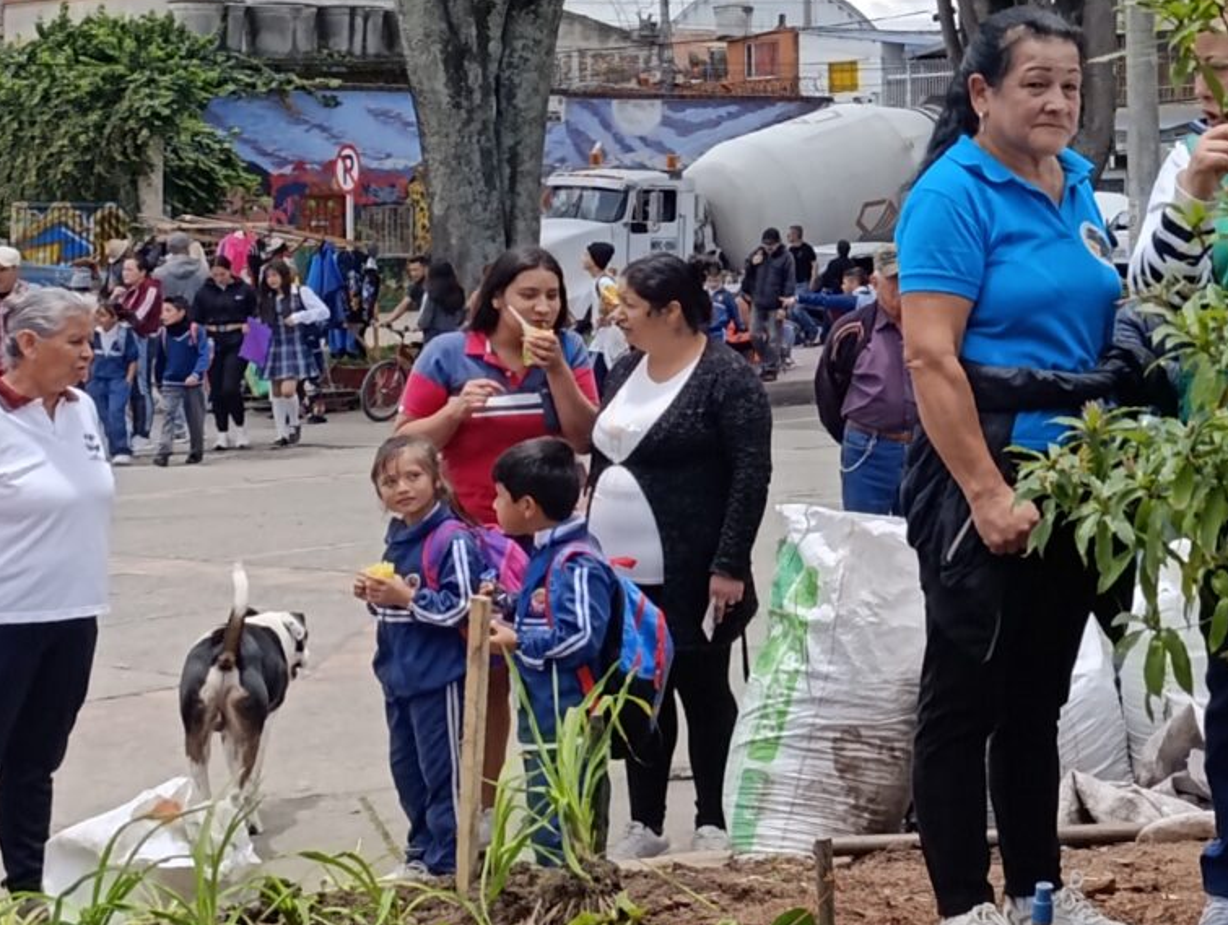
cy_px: 89
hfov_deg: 23.2
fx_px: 2772
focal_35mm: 78
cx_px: 1422
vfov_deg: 18.6
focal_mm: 6.14
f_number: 1.6
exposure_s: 1/450
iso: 50
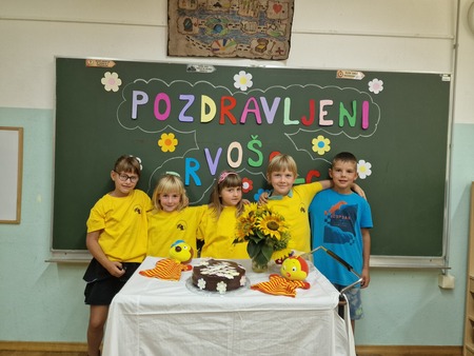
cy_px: 178
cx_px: 237
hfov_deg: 73.9
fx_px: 315
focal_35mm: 23
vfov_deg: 58.9
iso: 200
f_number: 1.8
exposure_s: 1/100
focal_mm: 6.4
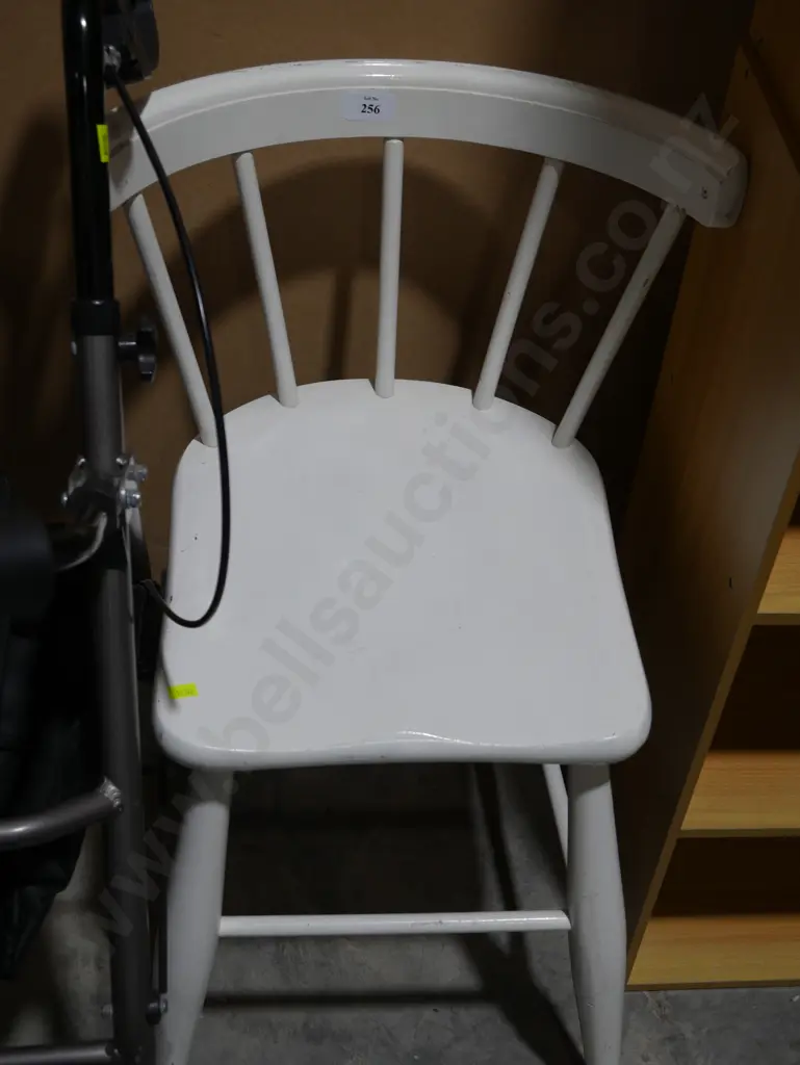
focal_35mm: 46
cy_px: 532
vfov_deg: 41.2
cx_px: 400
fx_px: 1416
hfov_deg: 31.5
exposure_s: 1/100
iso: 200
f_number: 5.1
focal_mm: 23
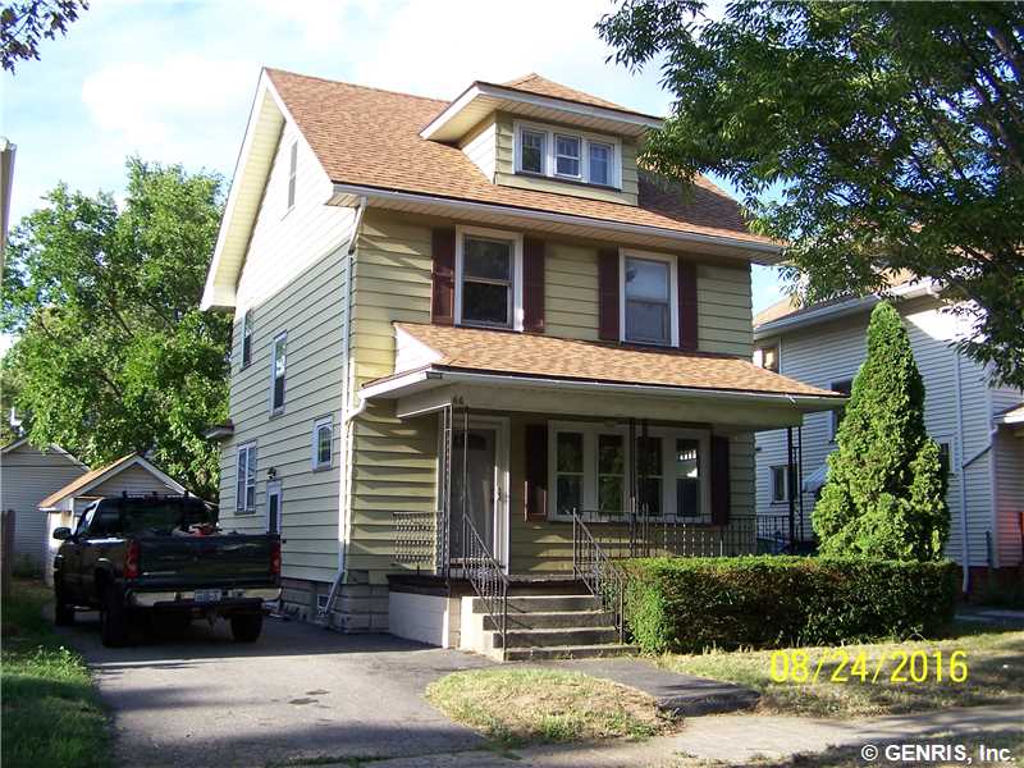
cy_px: 384
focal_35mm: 38
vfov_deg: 37.7
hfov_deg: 49.0
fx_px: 1124
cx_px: 512
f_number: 2.8
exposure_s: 1/400
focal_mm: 6.3
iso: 80
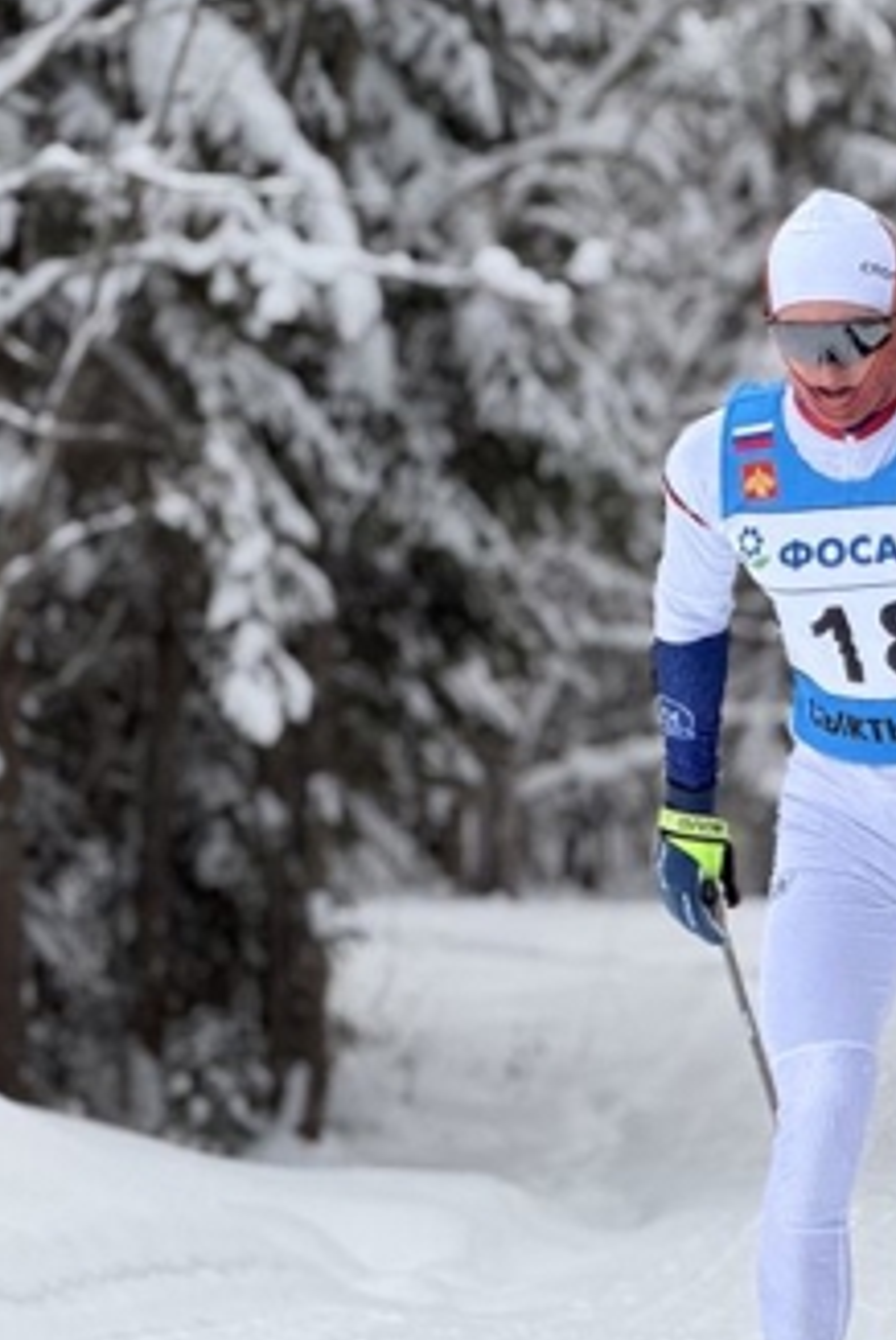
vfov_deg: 8.1
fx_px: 9499
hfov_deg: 5.4
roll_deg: +0.4
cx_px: 931
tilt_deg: -4.5
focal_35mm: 255
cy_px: 785
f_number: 2.8
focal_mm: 15.66
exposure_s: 1/185
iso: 64
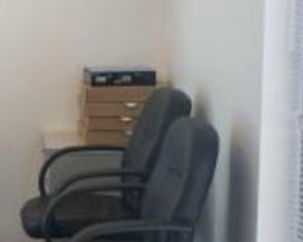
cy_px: 102
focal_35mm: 118
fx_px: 1058
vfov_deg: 13.1
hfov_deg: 15.8
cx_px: -47
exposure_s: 1/60
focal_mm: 30
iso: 320
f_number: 5
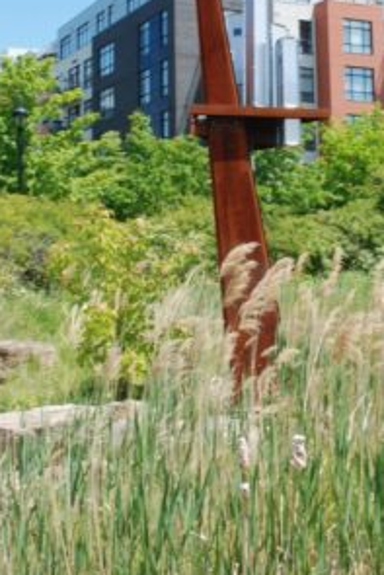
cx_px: 213
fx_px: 895
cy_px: 134
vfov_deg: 34.8
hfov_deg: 24.2
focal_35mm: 56
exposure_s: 1/20
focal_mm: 22
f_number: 20
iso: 100
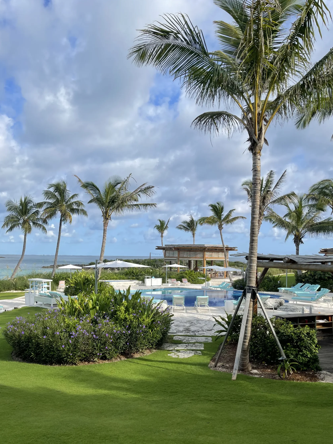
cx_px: 162
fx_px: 385
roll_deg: +0.2
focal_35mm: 30
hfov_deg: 46.8
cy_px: 249
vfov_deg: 59.8
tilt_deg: +0.8
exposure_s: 1/3086
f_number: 1.6
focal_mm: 5.1
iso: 32
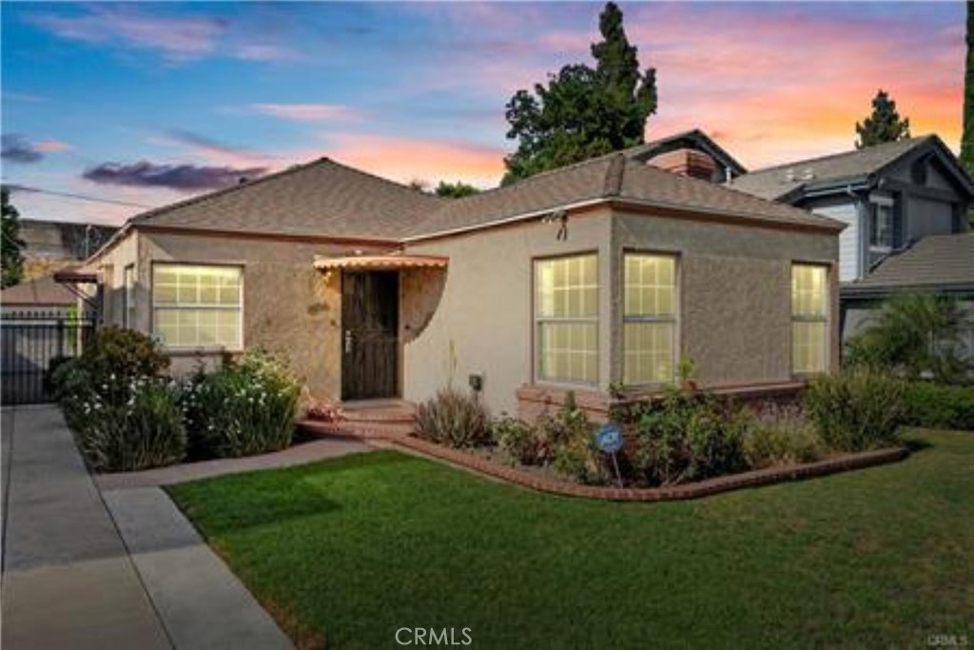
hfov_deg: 67.4
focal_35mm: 27
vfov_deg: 47.9
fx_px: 731
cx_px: 487
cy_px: 325
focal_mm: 18
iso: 800
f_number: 4
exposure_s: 1/8000
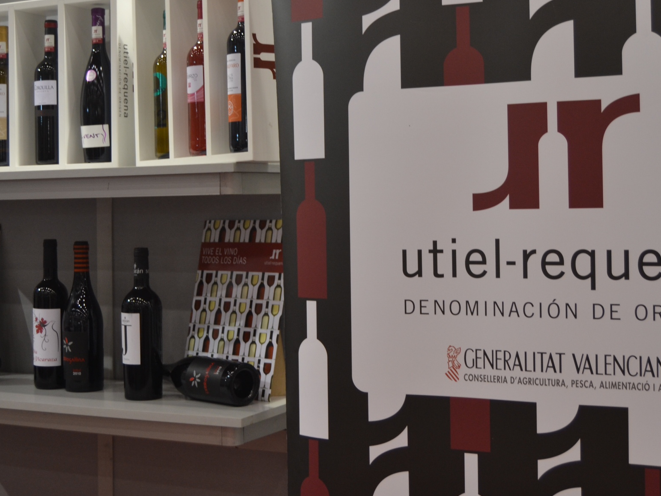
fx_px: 1069
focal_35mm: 56
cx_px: 293
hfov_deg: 34.3
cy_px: 201
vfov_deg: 26.1
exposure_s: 1/60
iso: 450
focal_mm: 26
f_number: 4
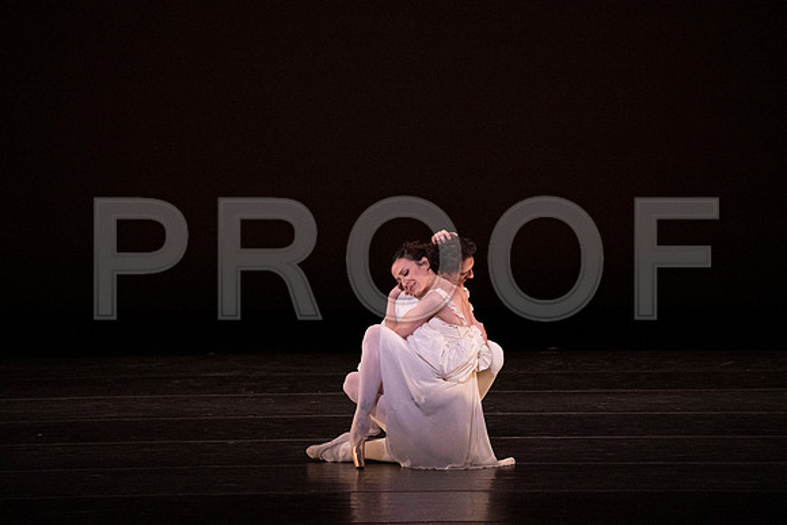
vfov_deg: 3.5
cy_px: 262
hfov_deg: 5.2
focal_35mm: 397
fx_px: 8680
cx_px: 394
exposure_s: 1/400
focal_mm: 397
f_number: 7.1
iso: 20000
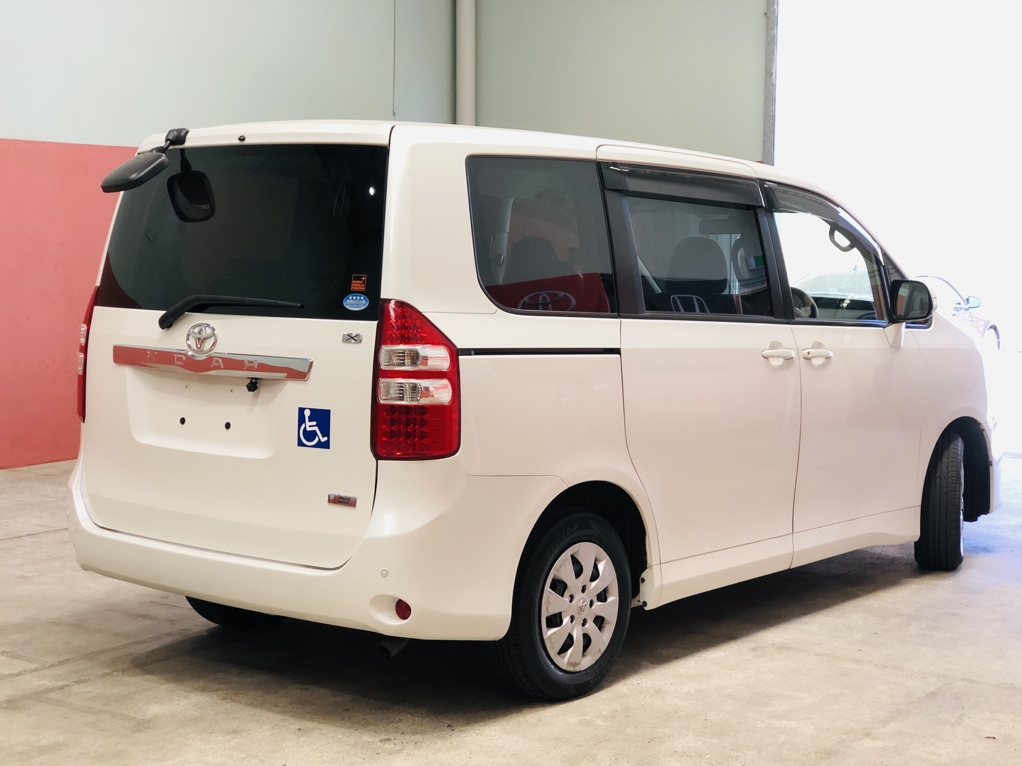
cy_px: 383
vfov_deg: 25.7
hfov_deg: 33.8
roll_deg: -1.8
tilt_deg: -5.8
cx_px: 511
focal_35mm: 57
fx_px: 1683
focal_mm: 6.6
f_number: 2.8
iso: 64
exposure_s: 1/33
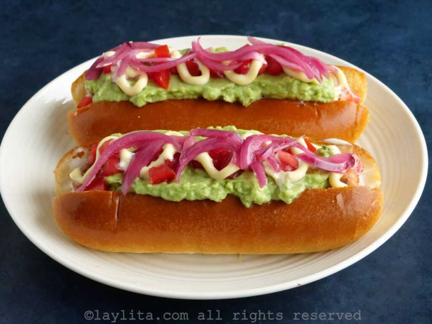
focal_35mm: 84
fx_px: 1048
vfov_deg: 17.6
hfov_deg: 23.3
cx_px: 216
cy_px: 162
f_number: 11
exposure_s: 1/80
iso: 3200
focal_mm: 42
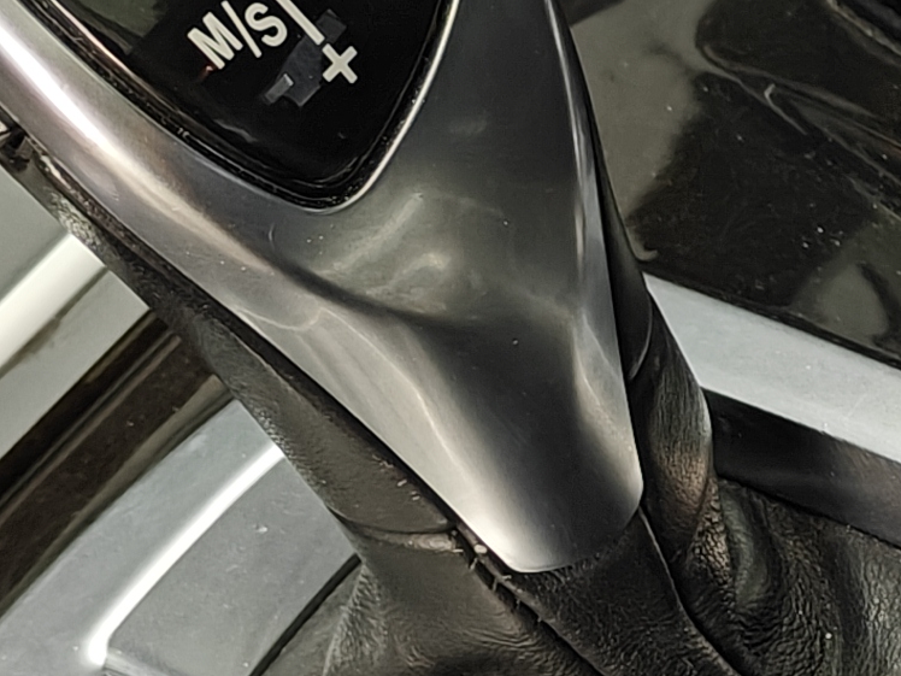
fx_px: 5128
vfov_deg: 7.5
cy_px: 412
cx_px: 923
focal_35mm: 197
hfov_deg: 10.0
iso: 80
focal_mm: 7.08
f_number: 2
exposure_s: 1/100
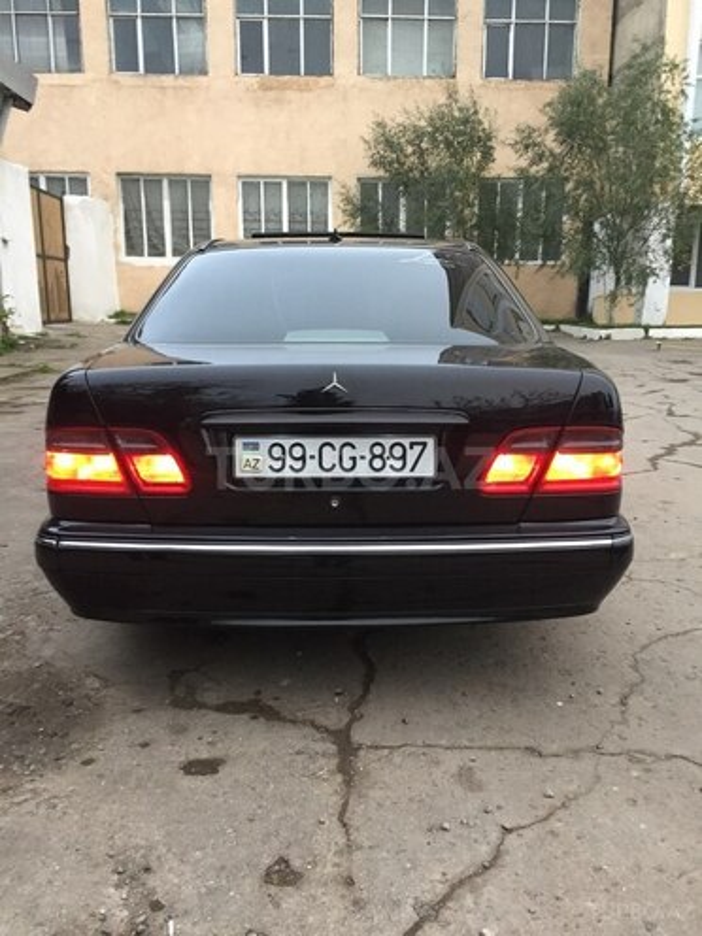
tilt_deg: -10.4
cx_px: 351
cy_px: 468
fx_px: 784
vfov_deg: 61.7
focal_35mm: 29
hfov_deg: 48.2
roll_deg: -0.1
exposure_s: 1/33
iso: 160
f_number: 2.2
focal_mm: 4.15
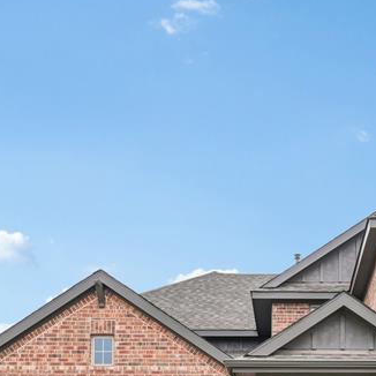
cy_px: 323
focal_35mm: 56
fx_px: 688
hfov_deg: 30.0
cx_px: 291
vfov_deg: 29.5
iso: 100
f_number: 8
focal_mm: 21
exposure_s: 1/250
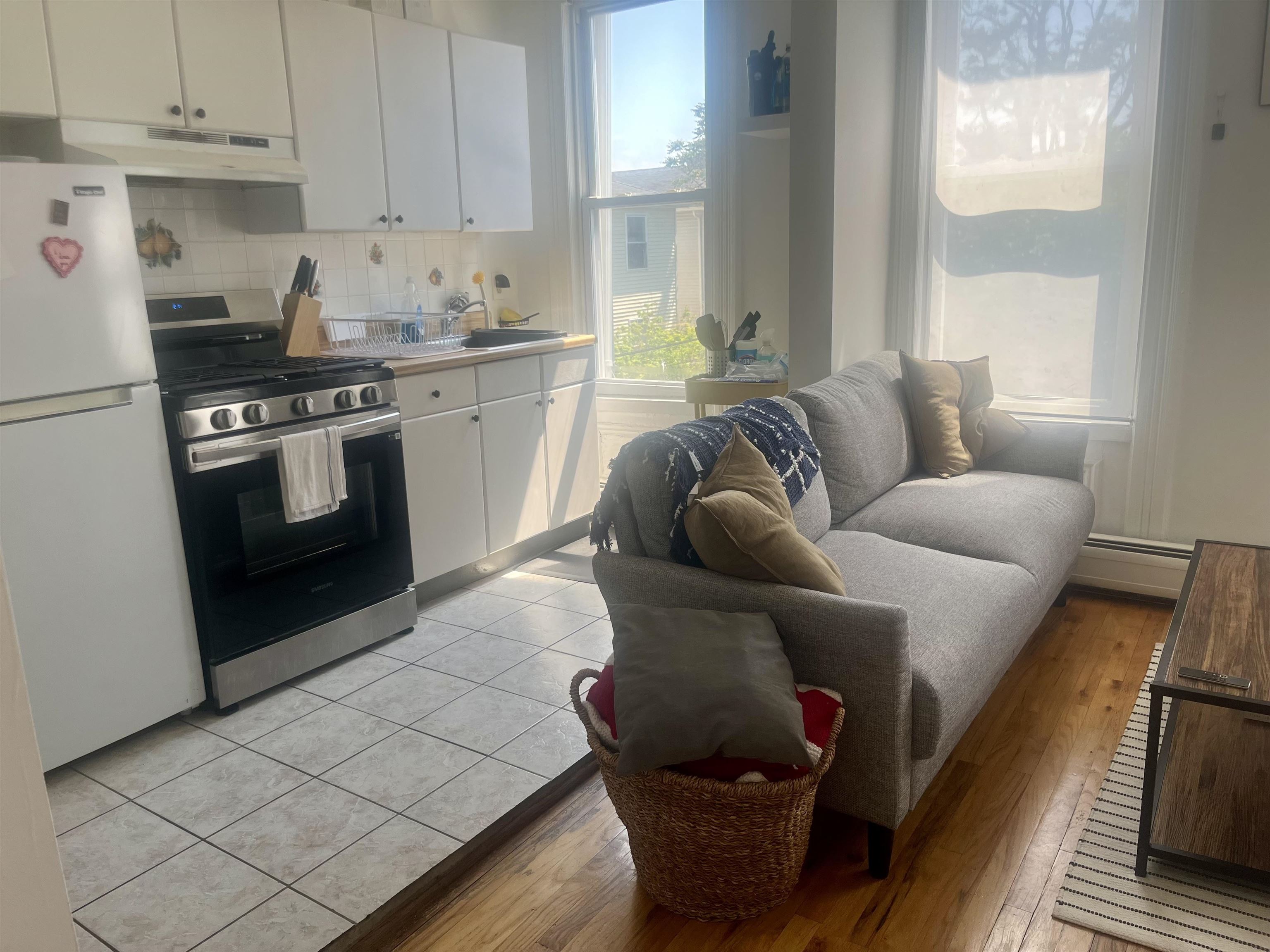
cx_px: 635
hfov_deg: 67.3
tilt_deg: -12.4
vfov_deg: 53.1
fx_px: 954
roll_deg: +1.6
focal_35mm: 26
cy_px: 476
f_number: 1.6
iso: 50
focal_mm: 5.1
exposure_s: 1/384
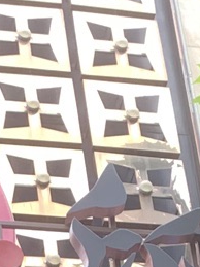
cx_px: -44
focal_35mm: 201
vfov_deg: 8.3
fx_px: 1550
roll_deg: +6.1
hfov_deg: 7.3
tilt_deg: +28.5
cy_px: 817
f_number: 1.8
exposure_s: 1/131
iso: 25
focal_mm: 4.25
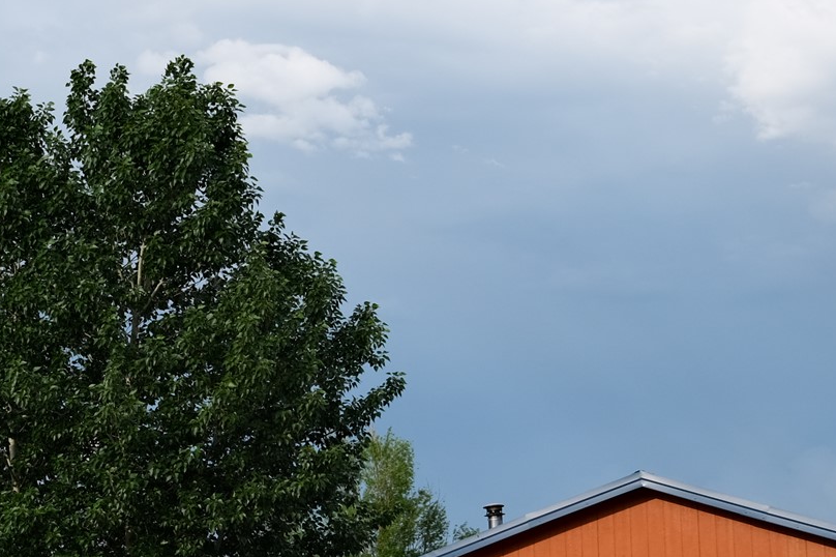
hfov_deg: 25.1
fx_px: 1811
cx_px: 69
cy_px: 447
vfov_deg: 17.3
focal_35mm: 78
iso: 320
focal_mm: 19.2
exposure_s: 1/800
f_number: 5.6
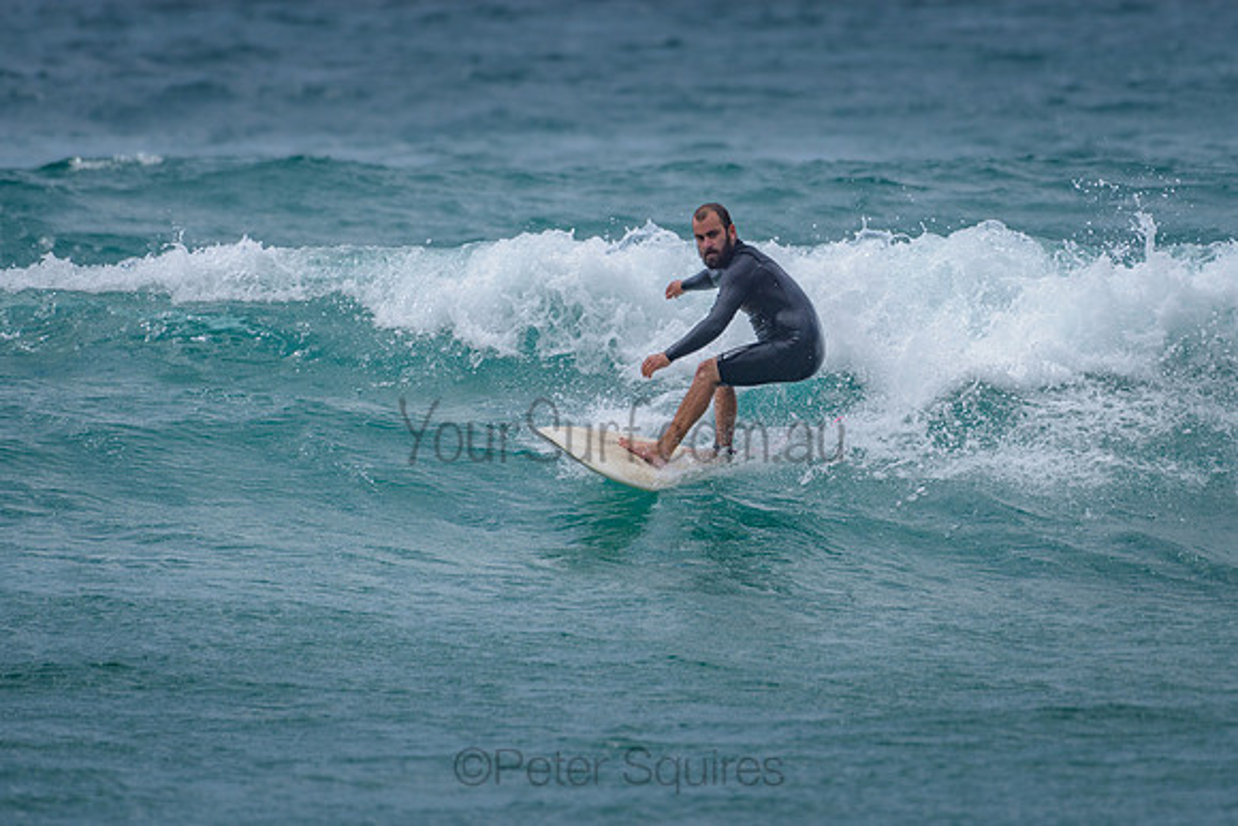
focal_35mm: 613
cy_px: 332
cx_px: 702
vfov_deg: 2.2
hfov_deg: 3.4
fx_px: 21082
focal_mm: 500
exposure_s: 1/2000
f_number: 5.6
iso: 140
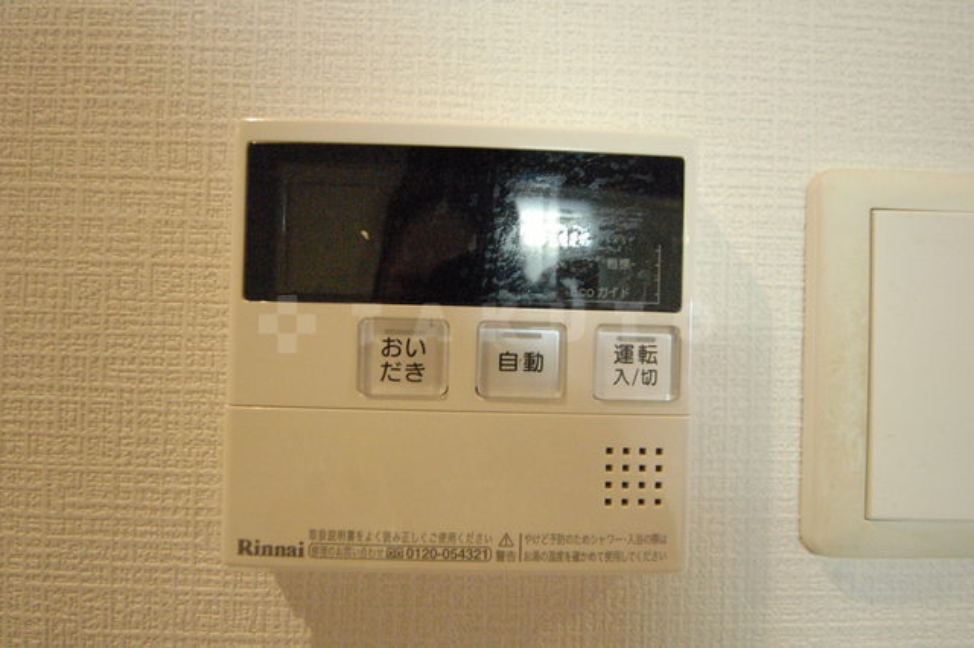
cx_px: 487
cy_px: 324
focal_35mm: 17
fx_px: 466
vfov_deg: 69.6
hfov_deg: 92.5
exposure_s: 1/50
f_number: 5
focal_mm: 11.5
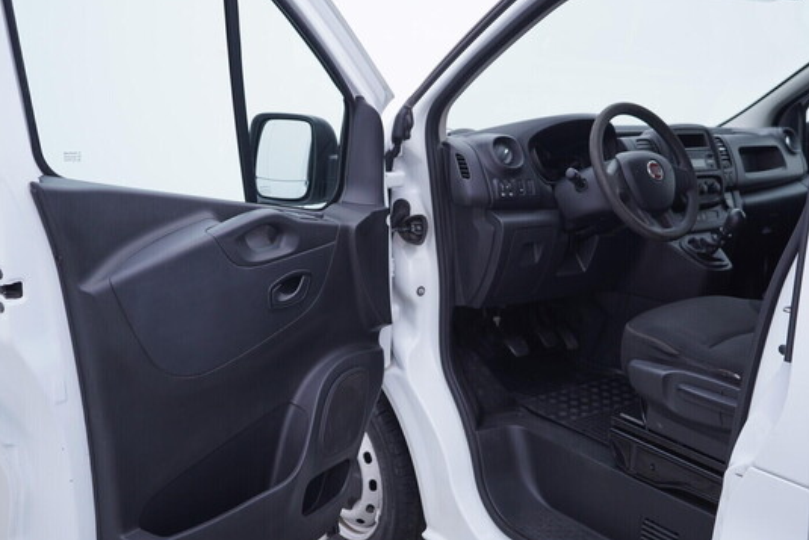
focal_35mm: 37
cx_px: 411
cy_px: 272
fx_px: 832
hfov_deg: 51.9
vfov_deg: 36.0
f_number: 3.2
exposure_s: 1/50
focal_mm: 24
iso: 125
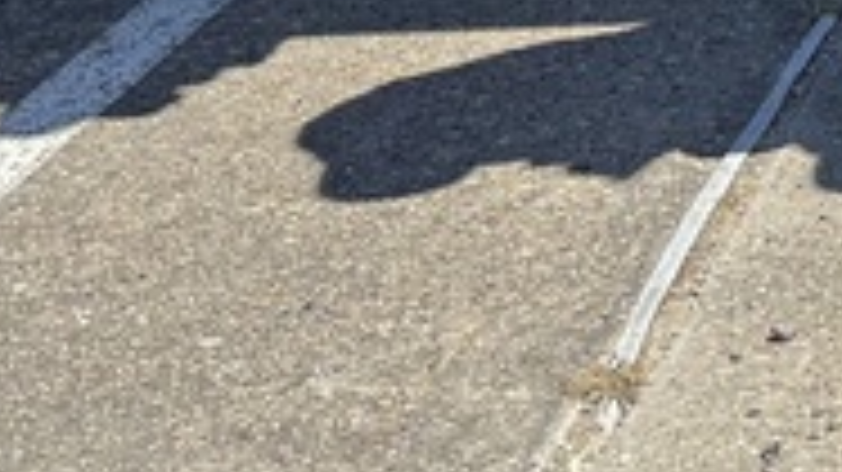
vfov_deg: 7.5
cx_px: 1801
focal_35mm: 143
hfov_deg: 12.7
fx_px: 3191
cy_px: -917
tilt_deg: -7.0
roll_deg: +0.2
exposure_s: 1/1597
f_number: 1.78
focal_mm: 6.76
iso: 80
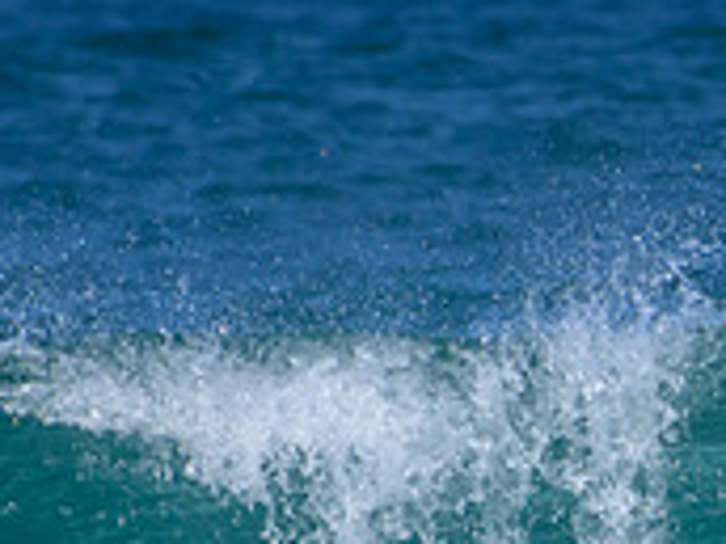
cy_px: 803
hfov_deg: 0.6
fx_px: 67889
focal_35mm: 3237
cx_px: 903
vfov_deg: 0.5
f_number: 11
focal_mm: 1000
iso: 900
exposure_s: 1/2000
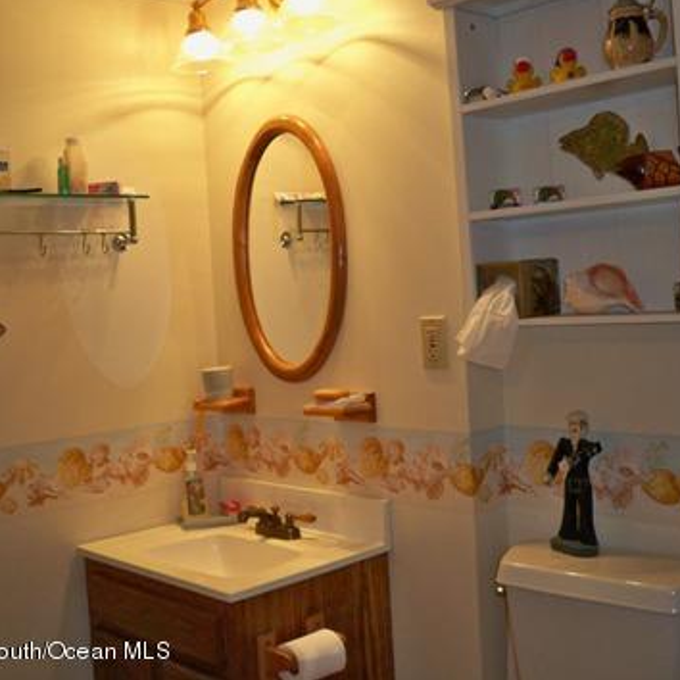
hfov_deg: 40.0
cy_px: 338
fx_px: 933
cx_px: 304
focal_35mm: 42
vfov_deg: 40.0
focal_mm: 6.3
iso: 200
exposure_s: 1/60
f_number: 3.1
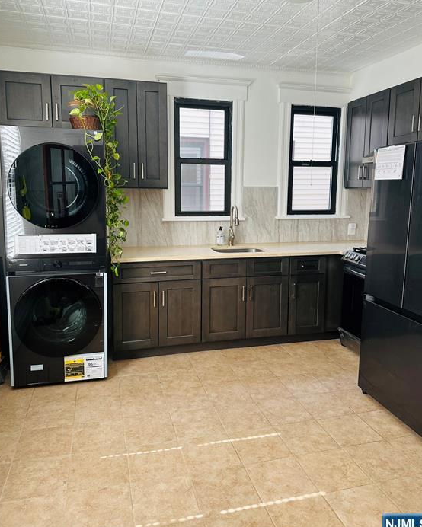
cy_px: 242
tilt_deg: -6.0
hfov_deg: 55.0
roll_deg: -0.2
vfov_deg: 65.9
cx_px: 209
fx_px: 406
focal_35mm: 26
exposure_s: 1/121
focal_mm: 6.86
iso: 100
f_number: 1.78
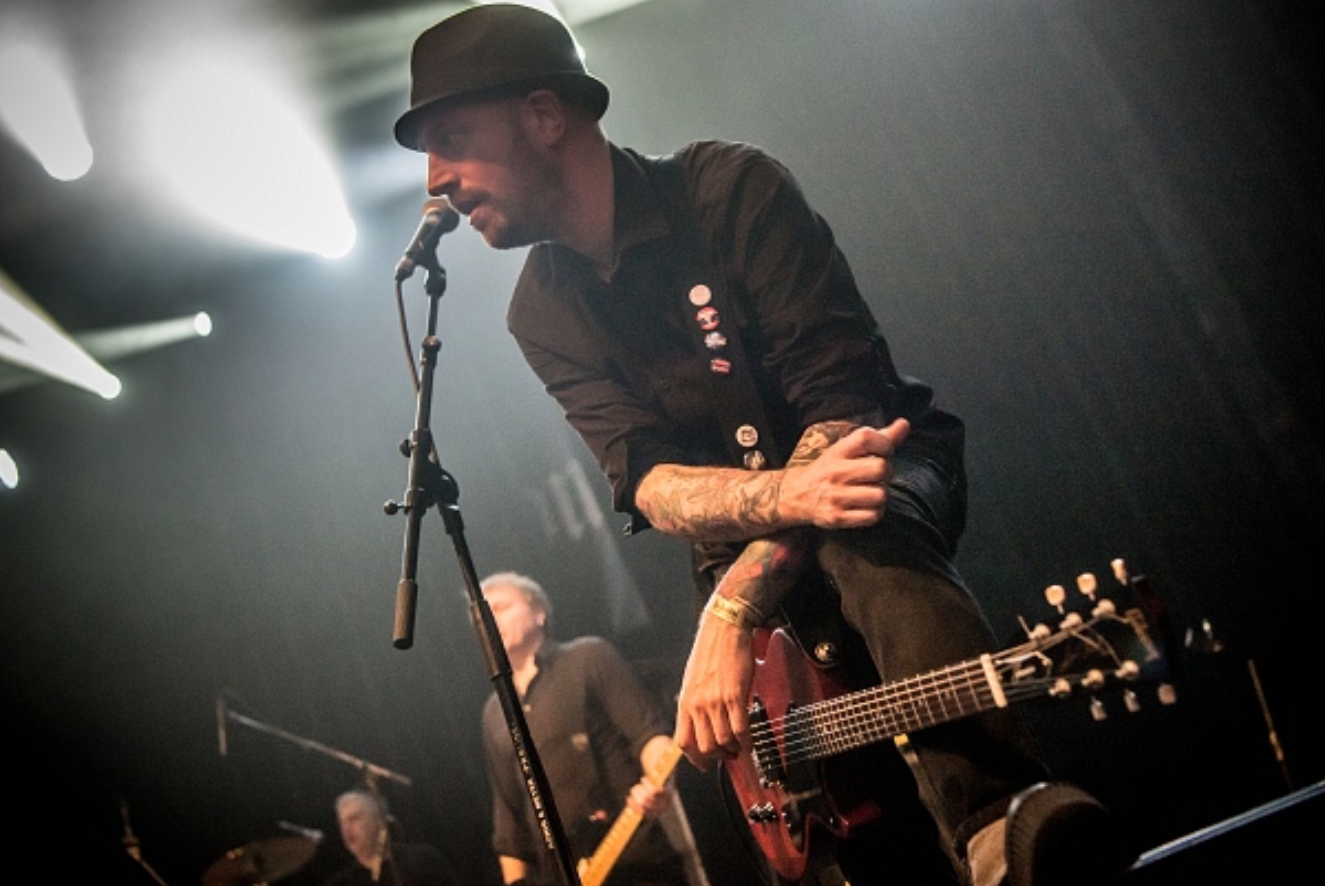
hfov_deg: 46.3
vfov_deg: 31.9
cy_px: 454
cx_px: 749
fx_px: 1547
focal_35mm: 42
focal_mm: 35
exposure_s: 1/80
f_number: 2.8
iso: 4000
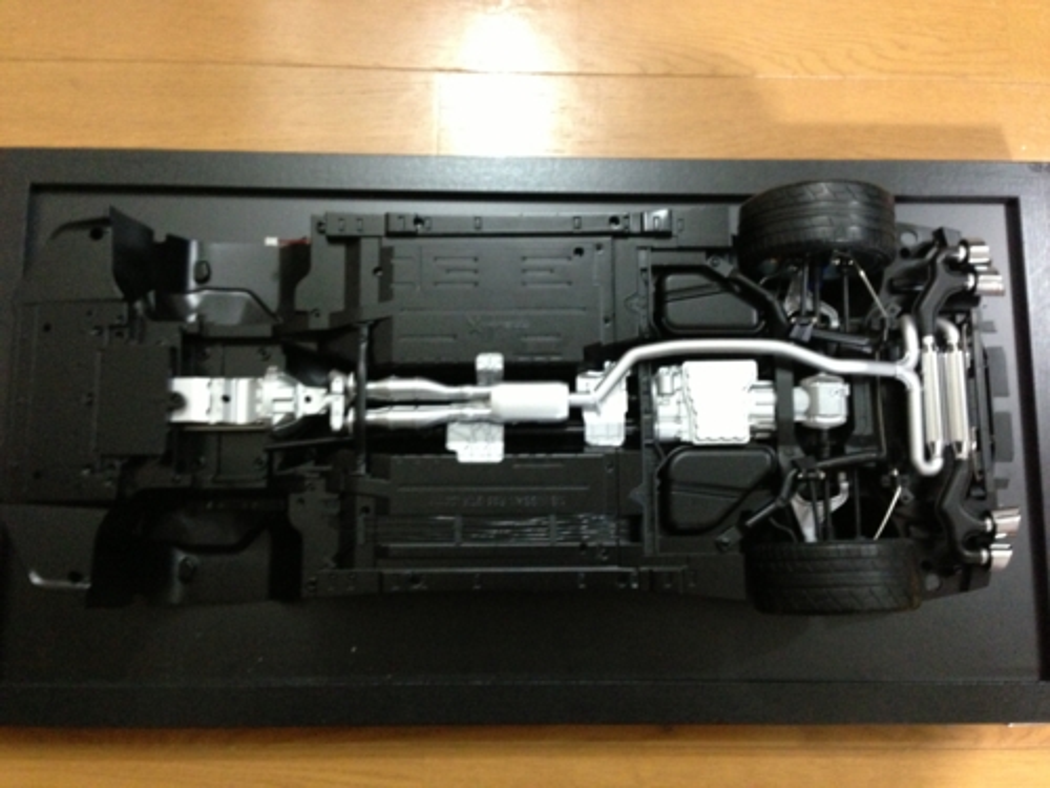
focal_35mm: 33
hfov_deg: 55.4
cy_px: 394
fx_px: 1001
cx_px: 525
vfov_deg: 42.9
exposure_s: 1/15
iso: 500
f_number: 2.4
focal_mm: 4.13
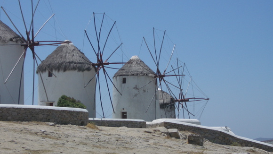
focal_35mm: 89
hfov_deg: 23.9
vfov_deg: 13.6
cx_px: 123
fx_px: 644
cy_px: 60
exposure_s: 1/640
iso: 50
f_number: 6.2
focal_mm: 12.2
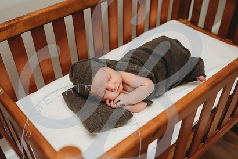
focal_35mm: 41
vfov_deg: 32.6
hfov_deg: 47.3
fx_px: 271
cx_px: 110
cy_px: 95
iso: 400
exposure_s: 1/125
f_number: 2.8
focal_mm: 29
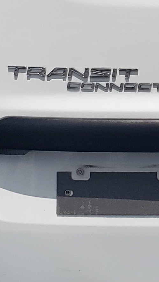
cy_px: 47
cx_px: 282
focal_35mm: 128
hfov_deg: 9.1
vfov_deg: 16.6
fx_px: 959
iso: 50
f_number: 2.4
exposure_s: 1/3747
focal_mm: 4.3
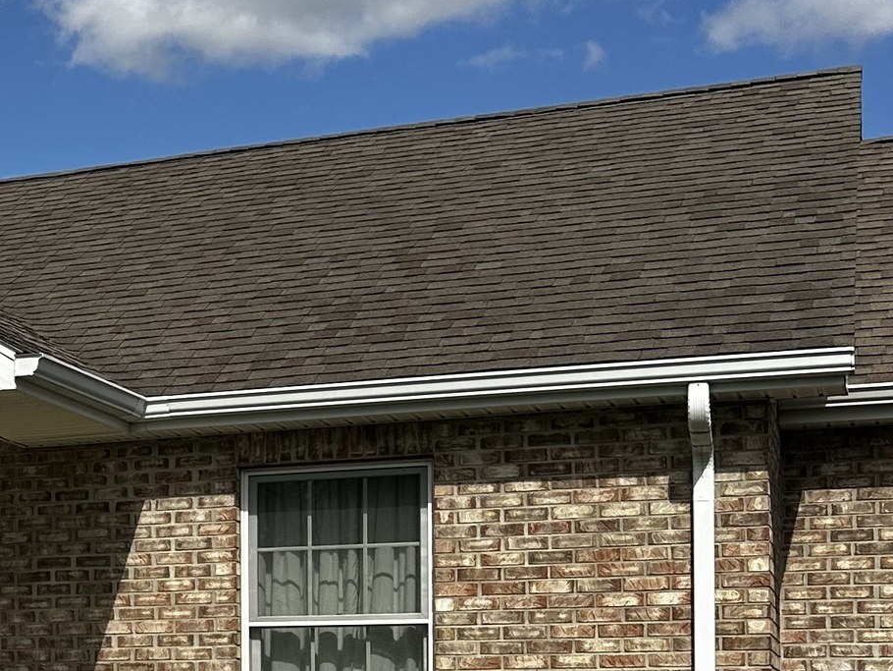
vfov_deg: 17.9
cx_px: -236
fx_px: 2090
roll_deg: +0.2
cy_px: 641
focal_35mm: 81
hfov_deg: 21.9
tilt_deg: +0.1
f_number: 1.78
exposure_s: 1/6211
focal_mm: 6.86
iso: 80
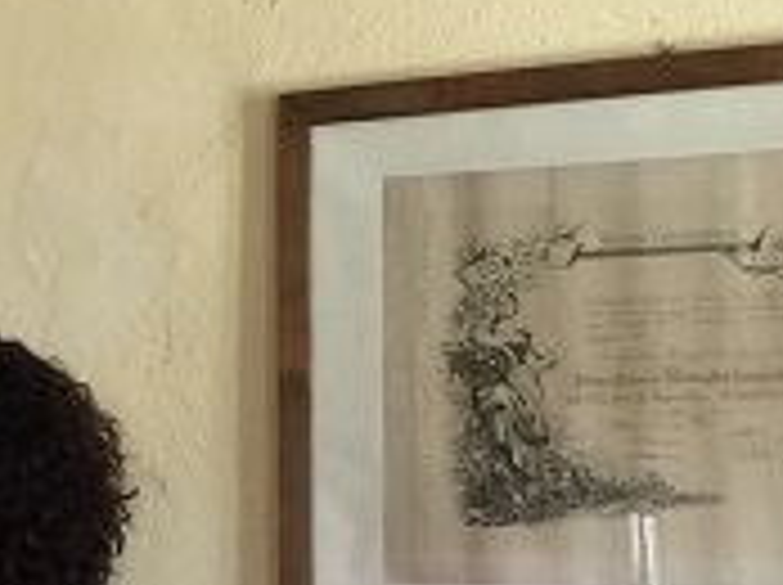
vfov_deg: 12.5
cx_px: -378
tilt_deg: -2.6
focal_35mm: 117
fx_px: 2643
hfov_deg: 15.6
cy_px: 542
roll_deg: +0.1
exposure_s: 1/17
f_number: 2.2
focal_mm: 4.15
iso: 100
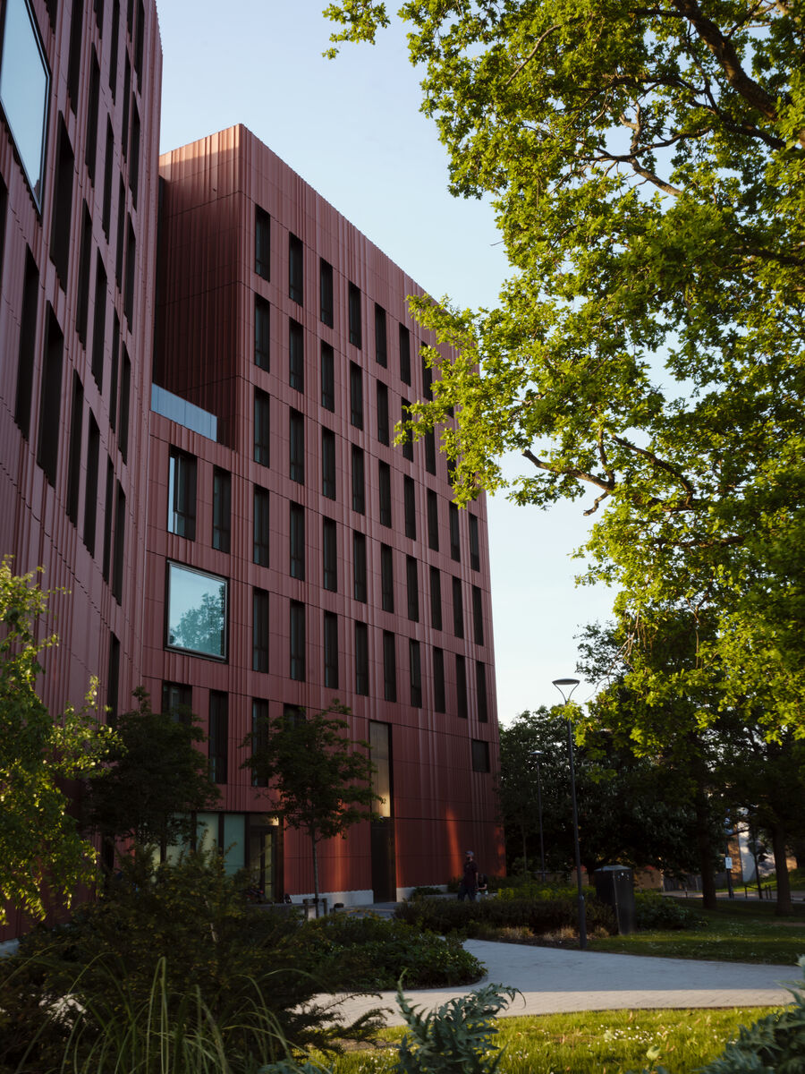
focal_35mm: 36
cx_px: 402
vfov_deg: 51.4
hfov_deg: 39.7
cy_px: 537
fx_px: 1116
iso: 250
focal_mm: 45
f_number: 29
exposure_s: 1/6
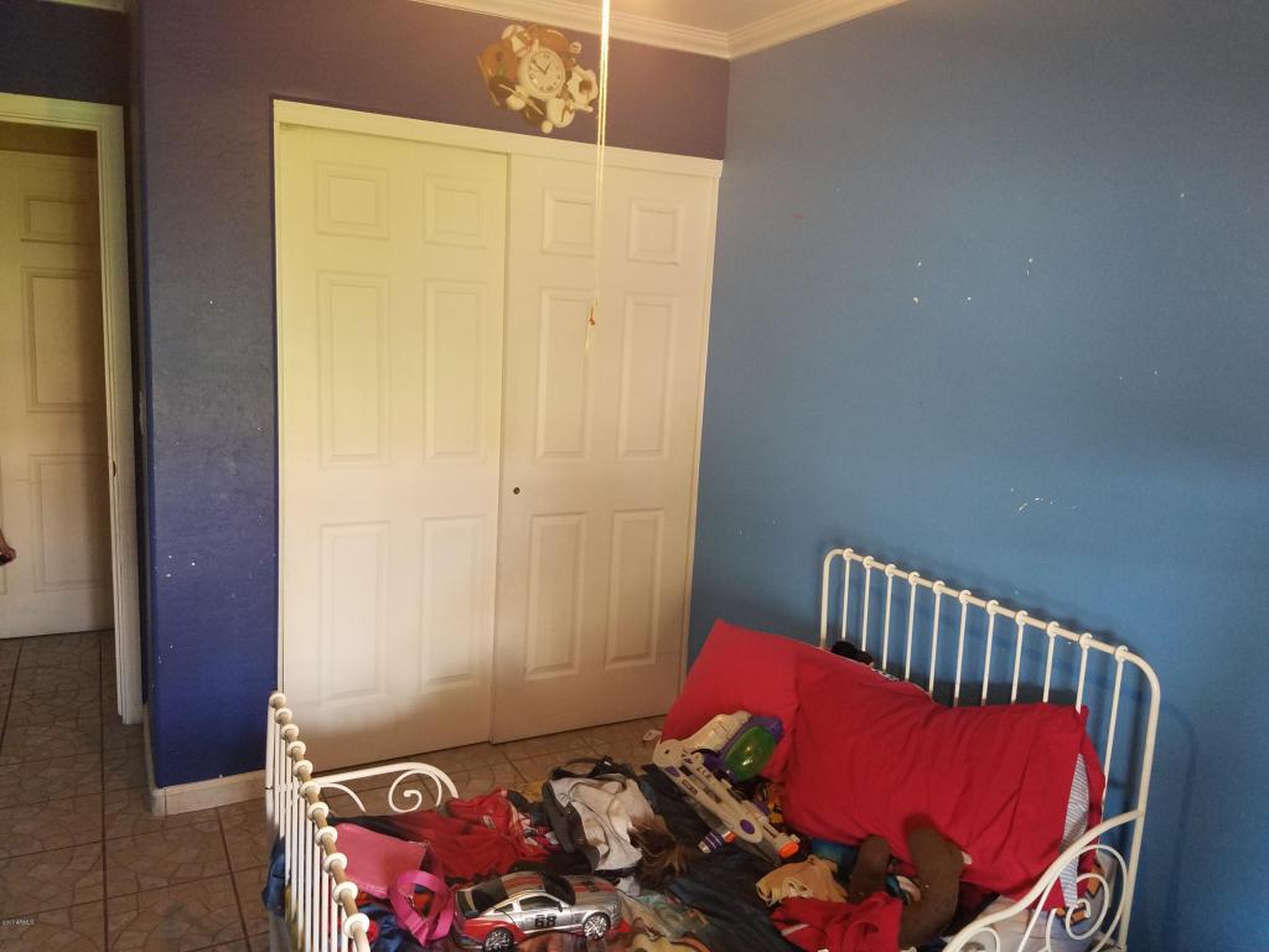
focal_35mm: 26
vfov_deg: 53.1
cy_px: 476
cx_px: 634
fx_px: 953
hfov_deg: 67.3
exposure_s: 1/24
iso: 250
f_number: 1.7
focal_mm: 4.2
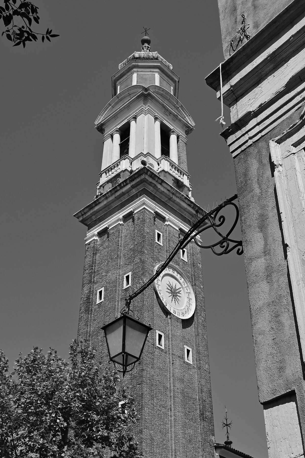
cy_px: 225
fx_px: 597
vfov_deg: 41.9
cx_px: 139
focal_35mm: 47
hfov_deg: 28.6
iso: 200
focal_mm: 35
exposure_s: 1/320
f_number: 16
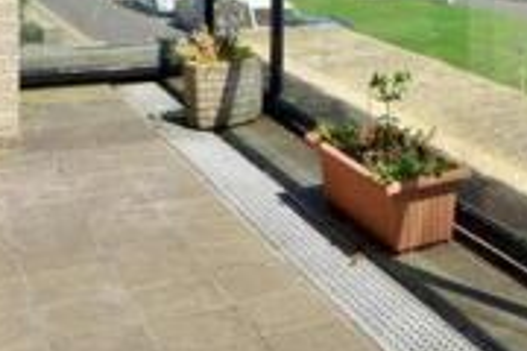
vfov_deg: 19.9
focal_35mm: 63
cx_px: 518
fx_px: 921
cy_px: -101
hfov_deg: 29.9
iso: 200
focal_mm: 11.5
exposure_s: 1/250
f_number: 11
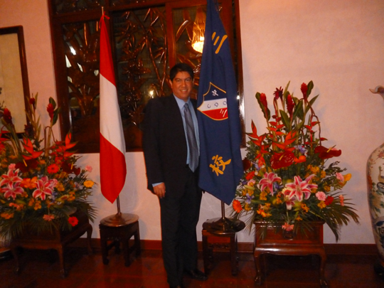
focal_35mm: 28
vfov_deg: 49.7
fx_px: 311
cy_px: 144
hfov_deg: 63.4
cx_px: 192
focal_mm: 5
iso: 800
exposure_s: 1/15
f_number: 3.1
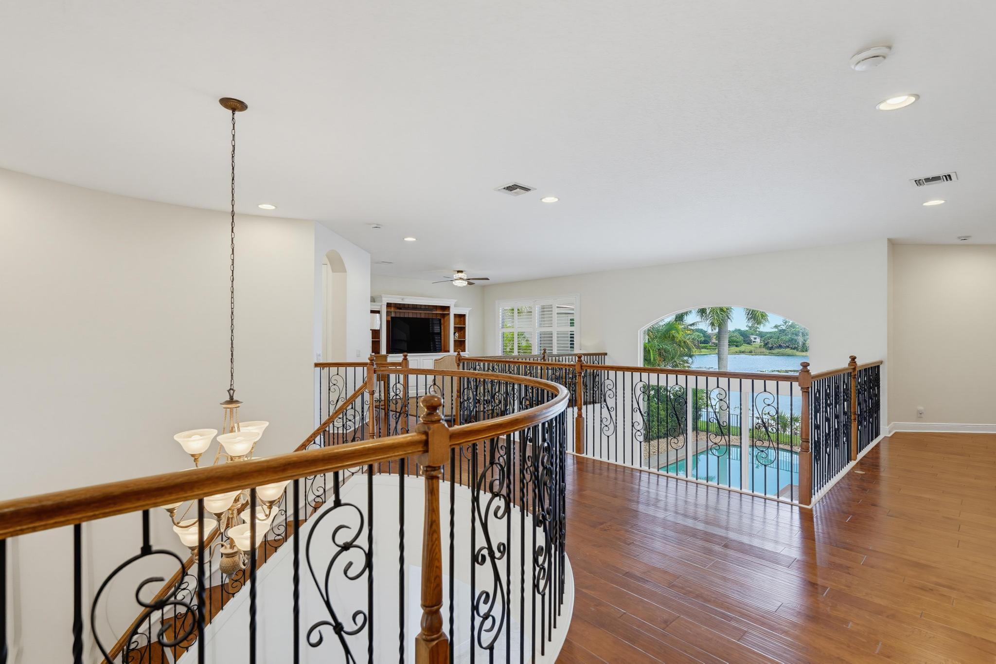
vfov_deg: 73.7
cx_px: 498
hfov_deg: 96.7
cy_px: 332
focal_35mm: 16
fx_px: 443
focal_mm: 16
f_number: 4
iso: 800
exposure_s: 1/60
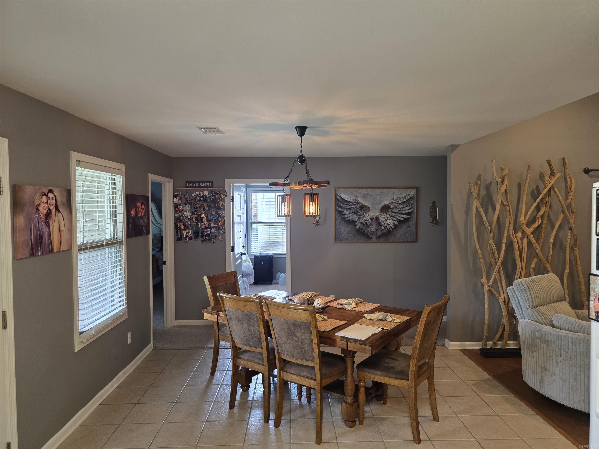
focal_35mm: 23
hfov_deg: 73.9
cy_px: 224
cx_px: 300
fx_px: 398
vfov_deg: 58.9
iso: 200
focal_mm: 6.3
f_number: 1.7
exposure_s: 1/120
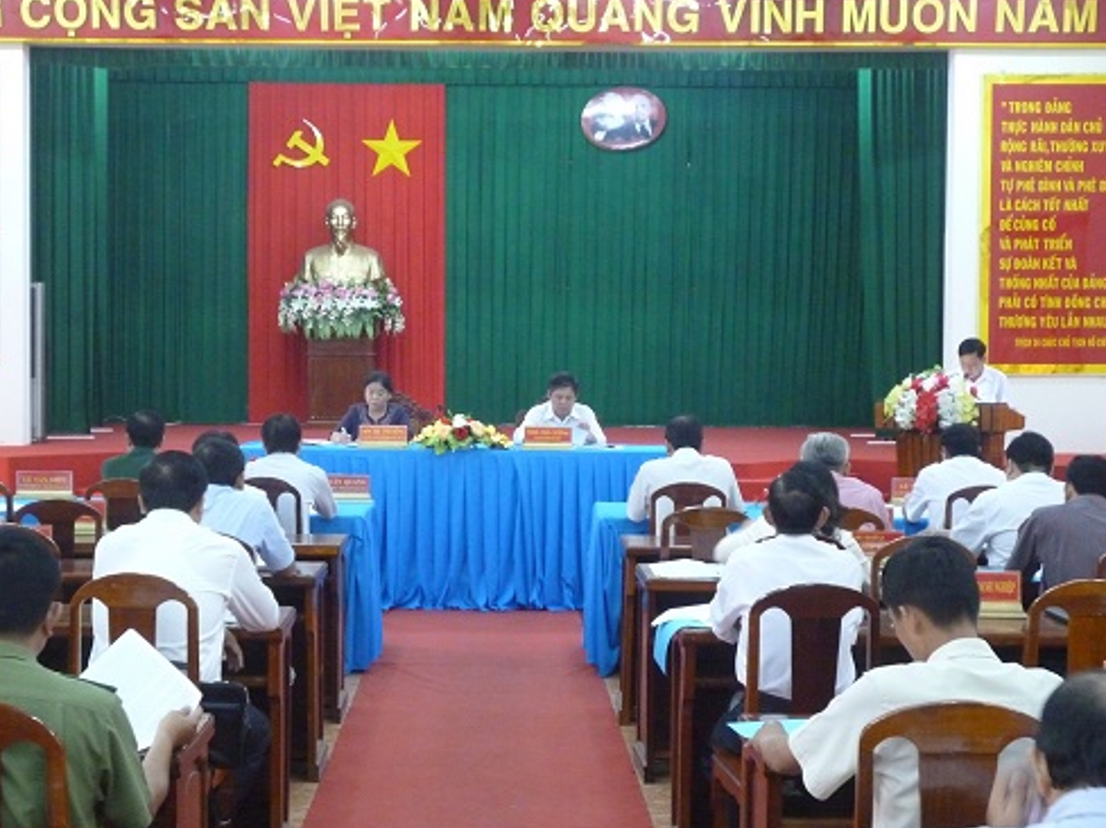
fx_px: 1724
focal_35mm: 54
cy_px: 419
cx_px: 489
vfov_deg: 27.0
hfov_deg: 35.5
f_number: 4
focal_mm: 8.6
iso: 800
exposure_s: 1/15
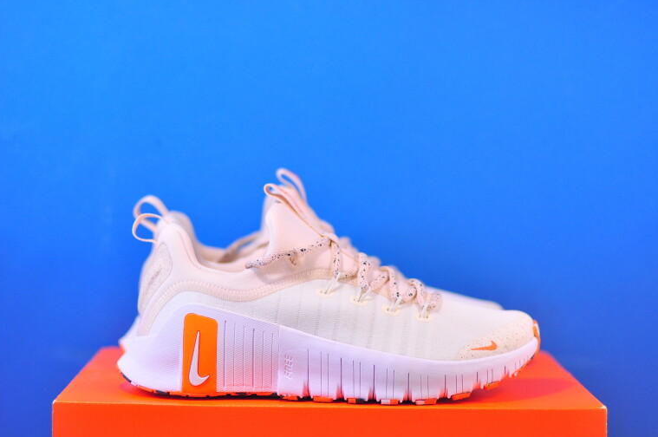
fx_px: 1442
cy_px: 221
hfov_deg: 25.7
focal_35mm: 79
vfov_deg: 17.2
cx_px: 326
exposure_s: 1/320
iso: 250
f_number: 2
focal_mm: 50
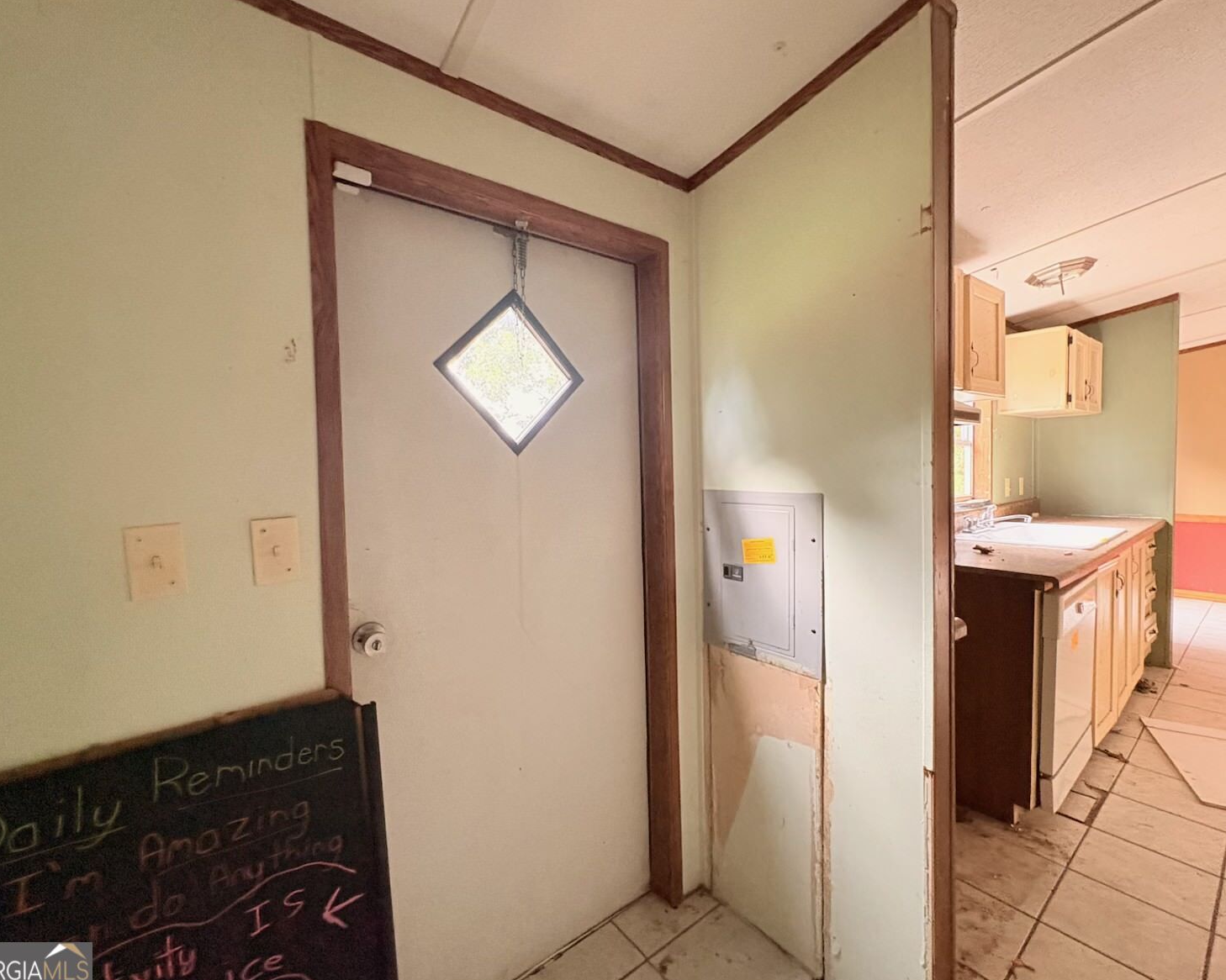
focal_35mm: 15
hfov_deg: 96.8
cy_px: 488
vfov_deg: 84.0
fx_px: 544
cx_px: 614
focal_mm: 2.22
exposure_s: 1/60
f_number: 2.2
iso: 800
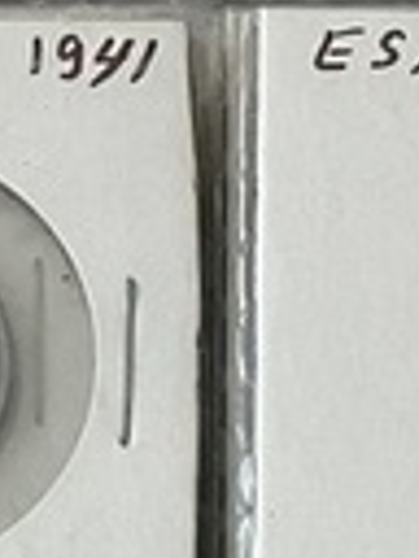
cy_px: 1713
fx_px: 3050
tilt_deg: -88.6
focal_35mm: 189
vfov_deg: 8.6
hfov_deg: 7.9
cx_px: 218
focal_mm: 3.99
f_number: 1.8
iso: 100
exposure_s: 1/60
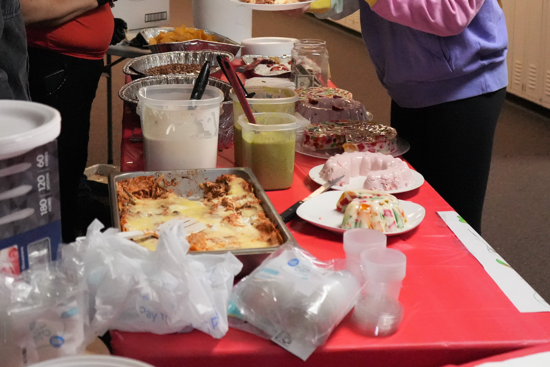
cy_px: 44
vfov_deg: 21.8
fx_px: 932
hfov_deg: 32.8
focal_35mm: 61
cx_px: 219
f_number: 4
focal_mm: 33
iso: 12800
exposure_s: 1/400
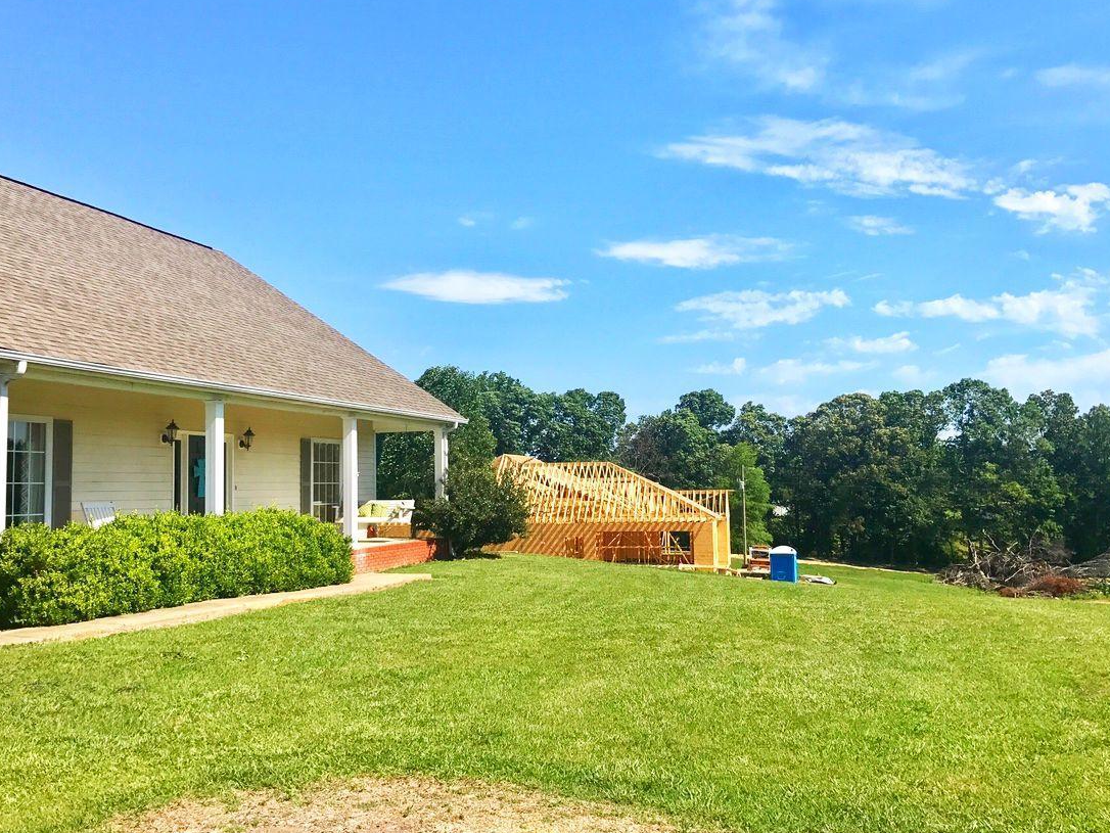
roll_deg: +1.2
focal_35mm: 33
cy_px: 427
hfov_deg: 55.3
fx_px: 1058
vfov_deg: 43.0
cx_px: 566
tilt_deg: +4.1
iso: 20
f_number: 1.8
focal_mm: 3.99
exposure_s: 1/2591
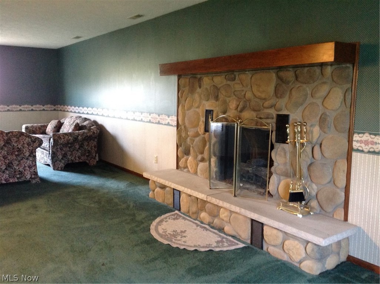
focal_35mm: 35
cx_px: 190
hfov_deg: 52.7
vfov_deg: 40.6
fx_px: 384
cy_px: 142
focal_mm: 4.28
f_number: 2.4
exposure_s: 1/15
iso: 320
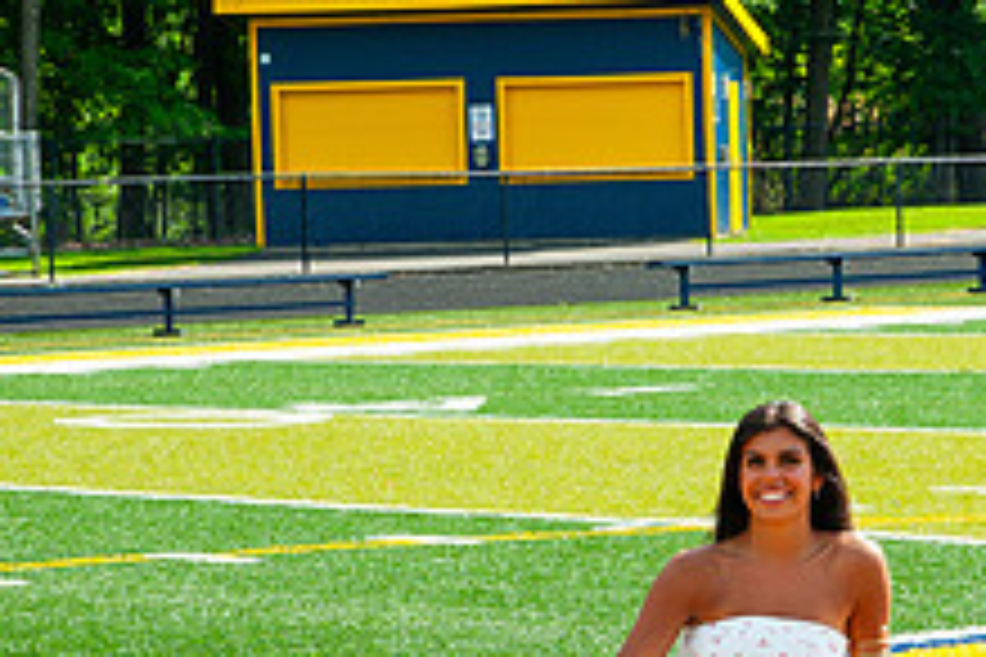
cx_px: 734
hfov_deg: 11.1
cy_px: 477
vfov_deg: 7.4
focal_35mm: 185
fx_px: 5067
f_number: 14
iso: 400
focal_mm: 70
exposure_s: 1/200
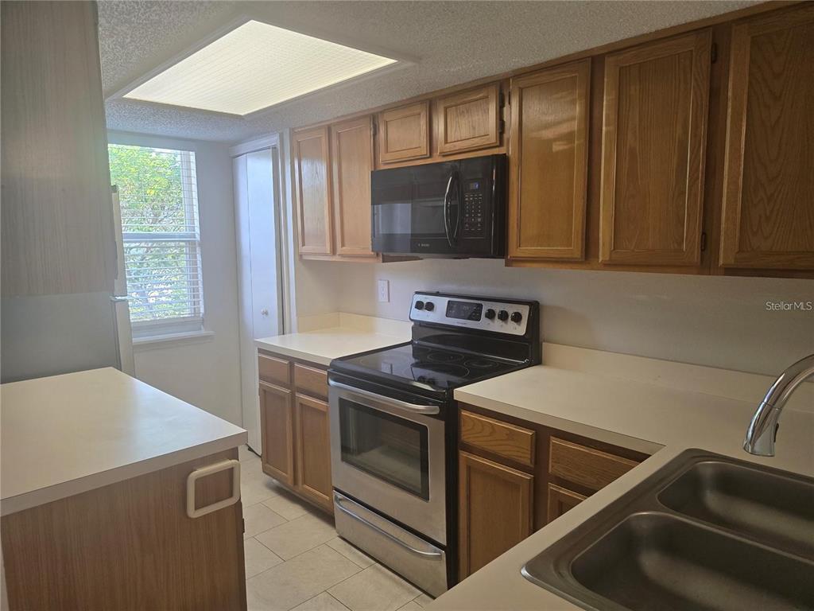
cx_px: 407
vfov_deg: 58.9
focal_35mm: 23
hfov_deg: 73.9
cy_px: 306
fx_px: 541
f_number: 1.7
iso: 160
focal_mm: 6.3
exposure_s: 1/120
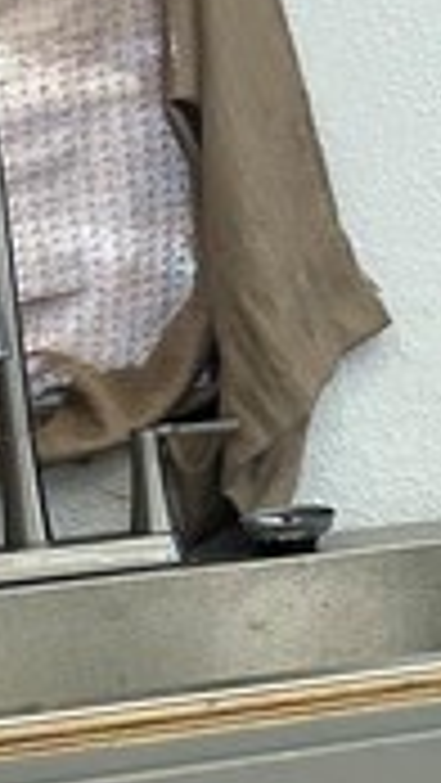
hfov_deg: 7.1
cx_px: 742
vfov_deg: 12.7
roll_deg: +3.5
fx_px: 3468
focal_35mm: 167
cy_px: 864
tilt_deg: -15.7
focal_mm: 5.7
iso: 40
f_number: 1.5
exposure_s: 1/183
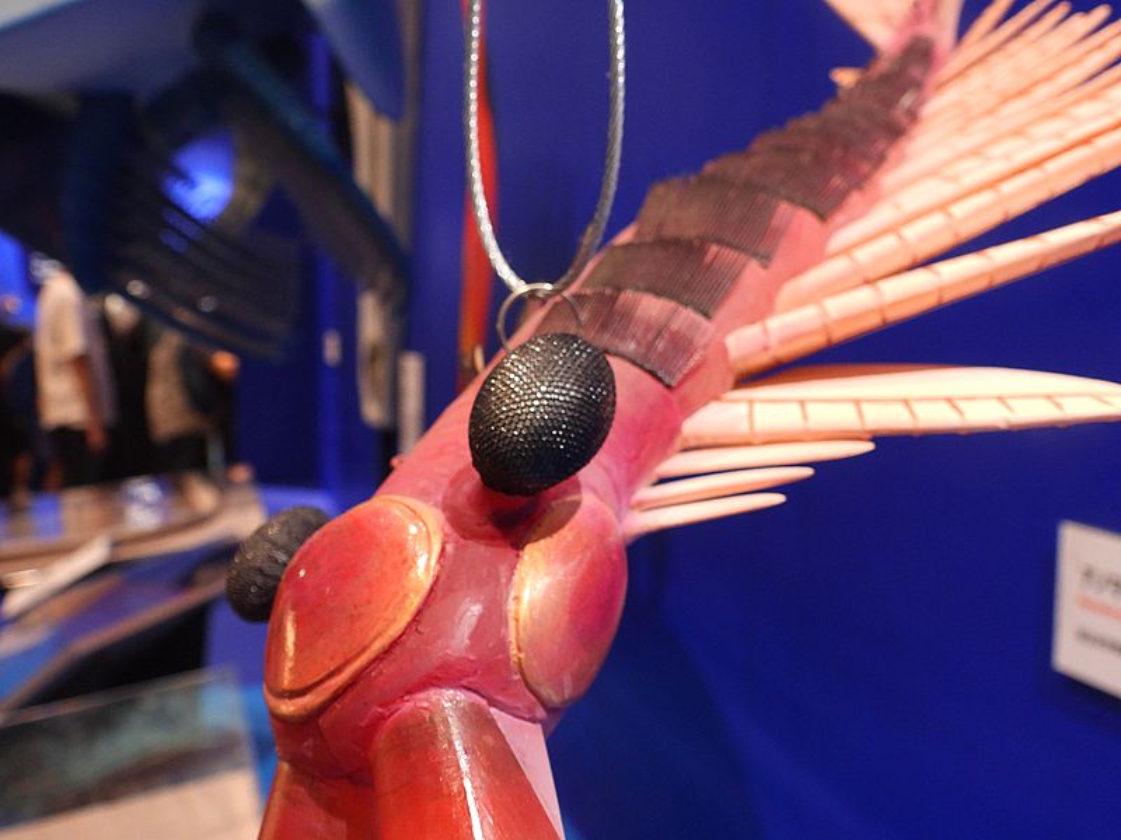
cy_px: 420
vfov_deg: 36.0
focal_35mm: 40
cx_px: 560
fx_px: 1295
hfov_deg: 46.8
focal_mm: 7.1
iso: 400
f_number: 3.2
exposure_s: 1/13
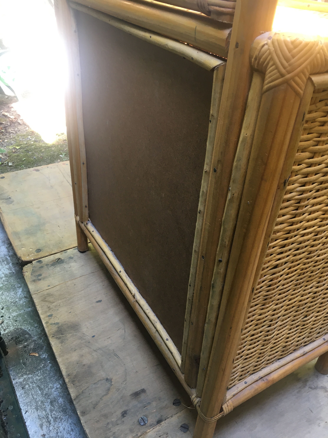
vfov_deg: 61.7
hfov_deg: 48.2
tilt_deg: -38.4
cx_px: 164
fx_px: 366
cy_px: 219
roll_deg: +1.7
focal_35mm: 29
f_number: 2.2
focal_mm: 4.15
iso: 50
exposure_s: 1/33
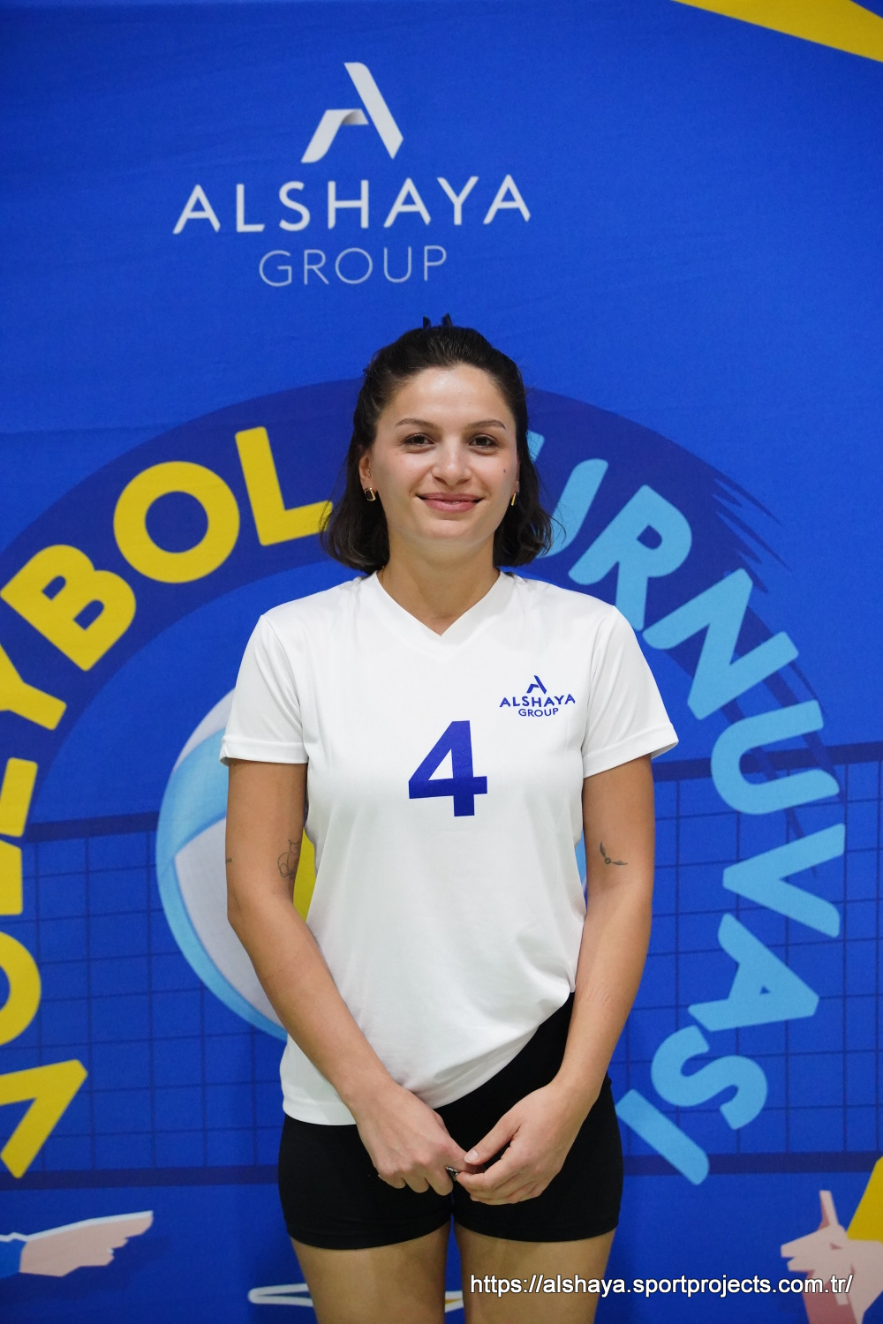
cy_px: 662
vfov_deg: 20.4
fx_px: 3679
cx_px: 442
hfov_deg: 13.7
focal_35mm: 100
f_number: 3.2
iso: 10000
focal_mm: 100
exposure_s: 1/1000
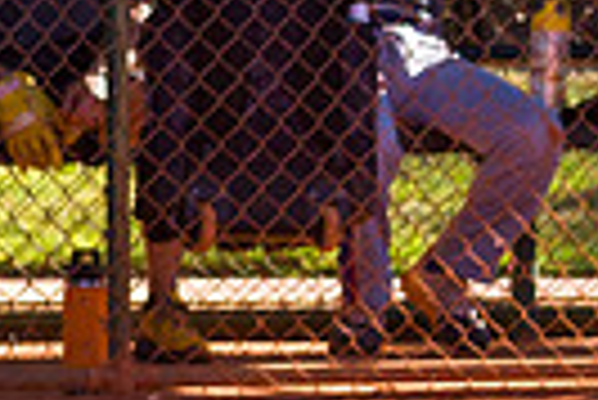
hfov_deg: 1.9
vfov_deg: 1.3
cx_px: -413
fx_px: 18092
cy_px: -58
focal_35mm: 1088
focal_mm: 185
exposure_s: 1/2500
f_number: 5.3
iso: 400
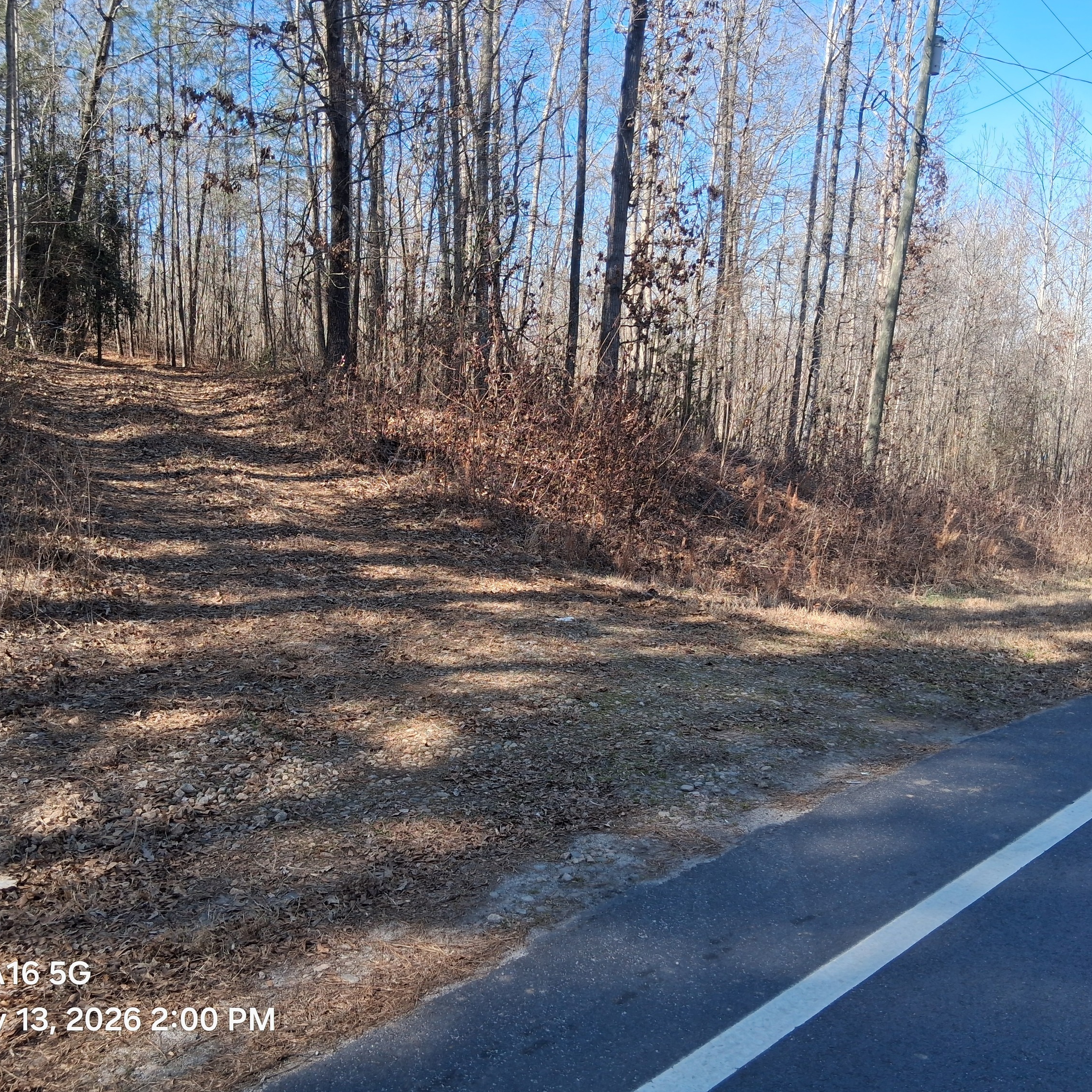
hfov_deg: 52.5
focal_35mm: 31
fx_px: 1106
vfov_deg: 52.5
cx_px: 540
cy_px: 551
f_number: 1.8
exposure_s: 1/222
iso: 25
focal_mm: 3.98
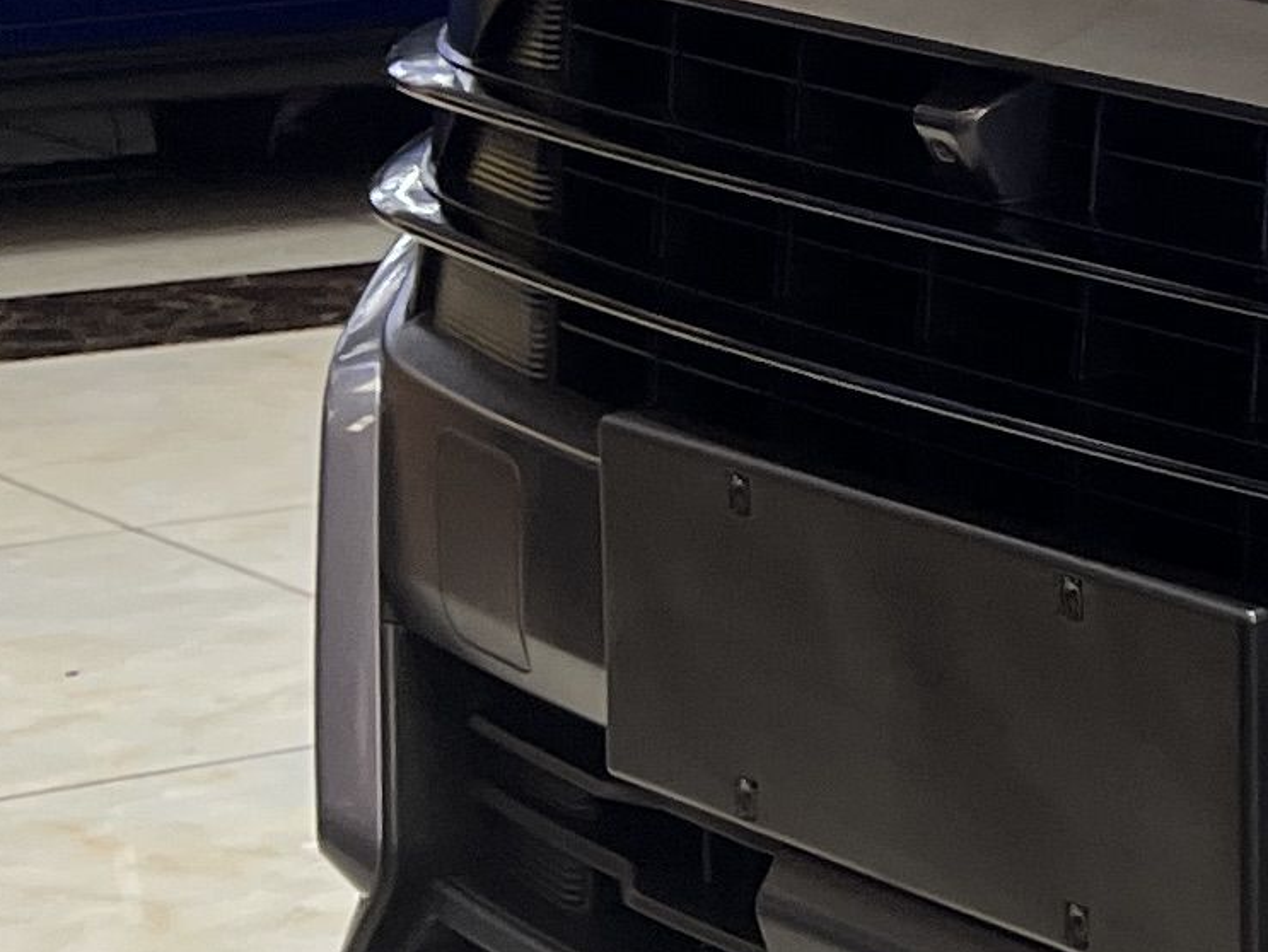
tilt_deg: -3.2
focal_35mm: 141
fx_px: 5167
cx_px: 3237
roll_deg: -2.1
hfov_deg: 11.2
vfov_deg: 10.3
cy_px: -271
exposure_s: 1/101
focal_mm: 5.1
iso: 64
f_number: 1.6
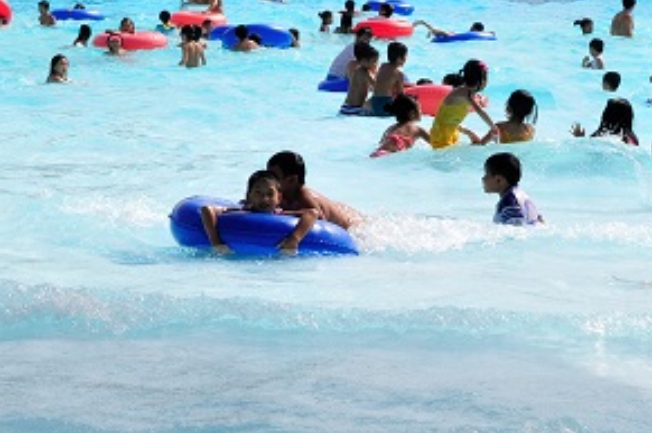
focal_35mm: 206
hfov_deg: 9.9
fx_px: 3725
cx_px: -4
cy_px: -154
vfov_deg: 6.6
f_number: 8
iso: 250
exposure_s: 1/640
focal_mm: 50
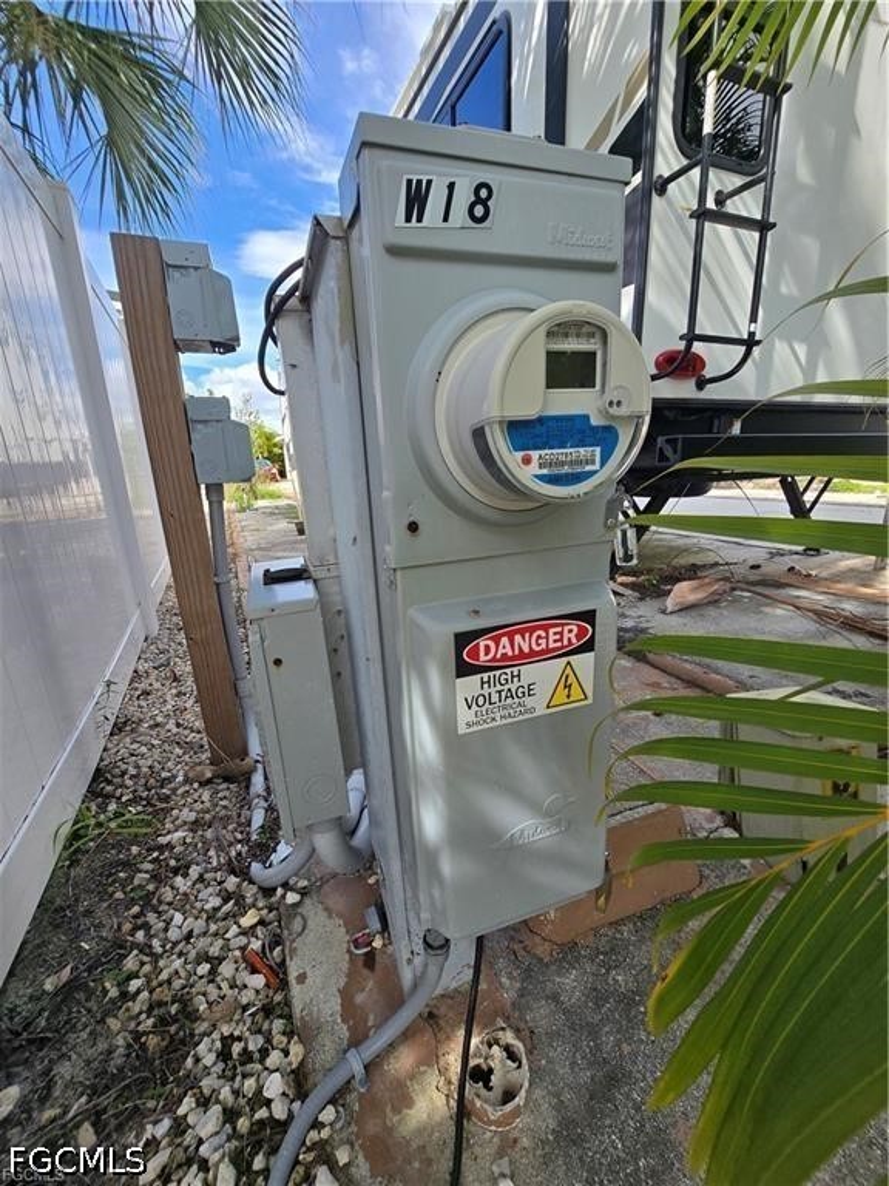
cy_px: 593
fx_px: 445
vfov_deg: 106.2
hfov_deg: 89.9
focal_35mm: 13
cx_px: 444
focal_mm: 2.2
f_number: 2.2
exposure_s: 1/692
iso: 50
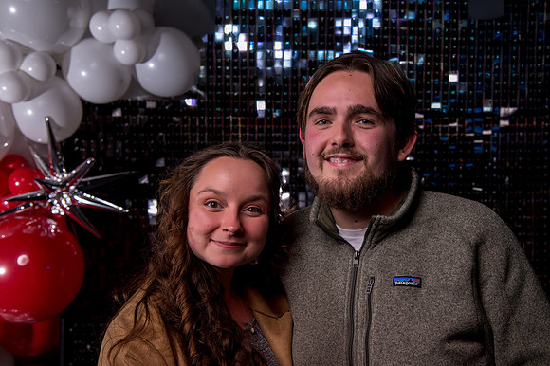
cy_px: 170
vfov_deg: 25.7
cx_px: 310
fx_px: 802
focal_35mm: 52
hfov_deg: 37.8
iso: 1000
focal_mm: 46
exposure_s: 1/200
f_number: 5.6
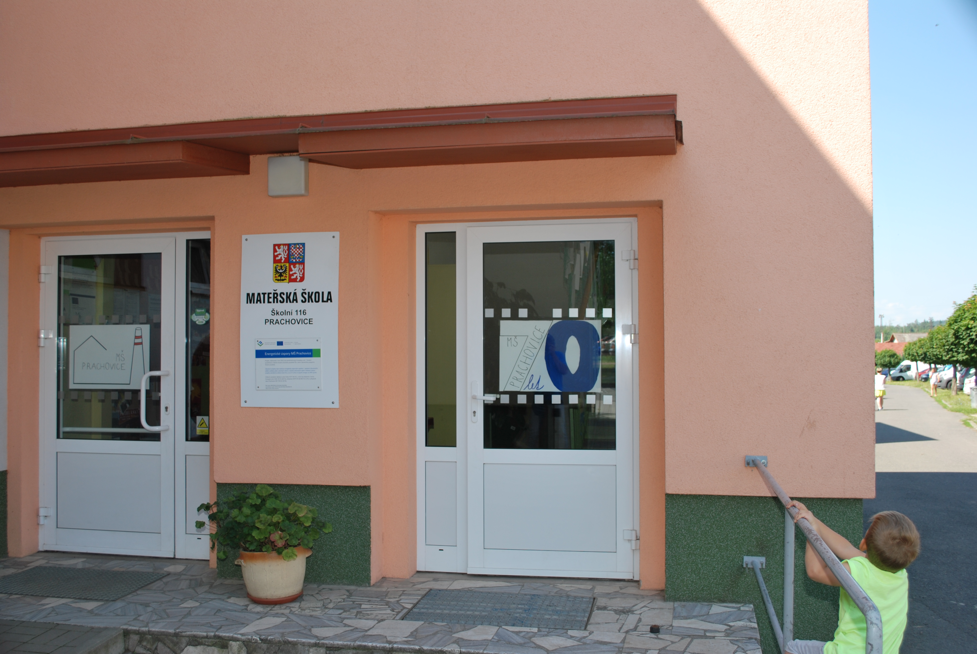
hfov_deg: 57.2
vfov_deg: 40.1
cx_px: 488
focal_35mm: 33
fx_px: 897
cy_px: 327
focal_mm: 22
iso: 100
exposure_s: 1/200
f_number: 5.6
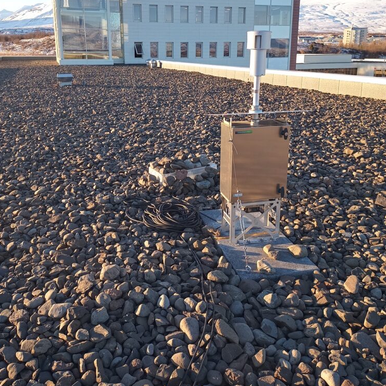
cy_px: 135
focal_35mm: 34
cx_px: 188
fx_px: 429
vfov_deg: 47.8
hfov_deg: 48.4
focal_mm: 4.71
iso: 50
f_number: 1.8
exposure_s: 1/404
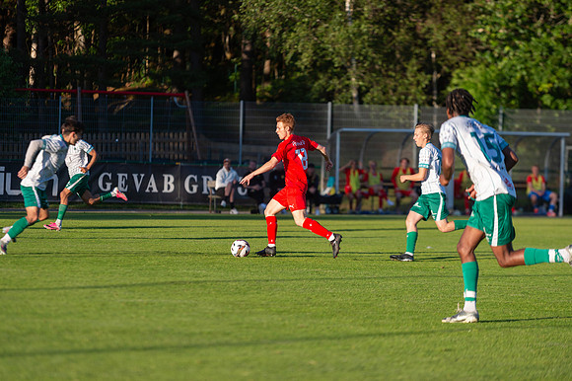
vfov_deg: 6.9
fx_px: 3176
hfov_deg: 10.3
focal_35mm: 200
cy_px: 190
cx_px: 286
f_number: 3.2
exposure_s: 1/1250
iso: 250
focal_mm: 200
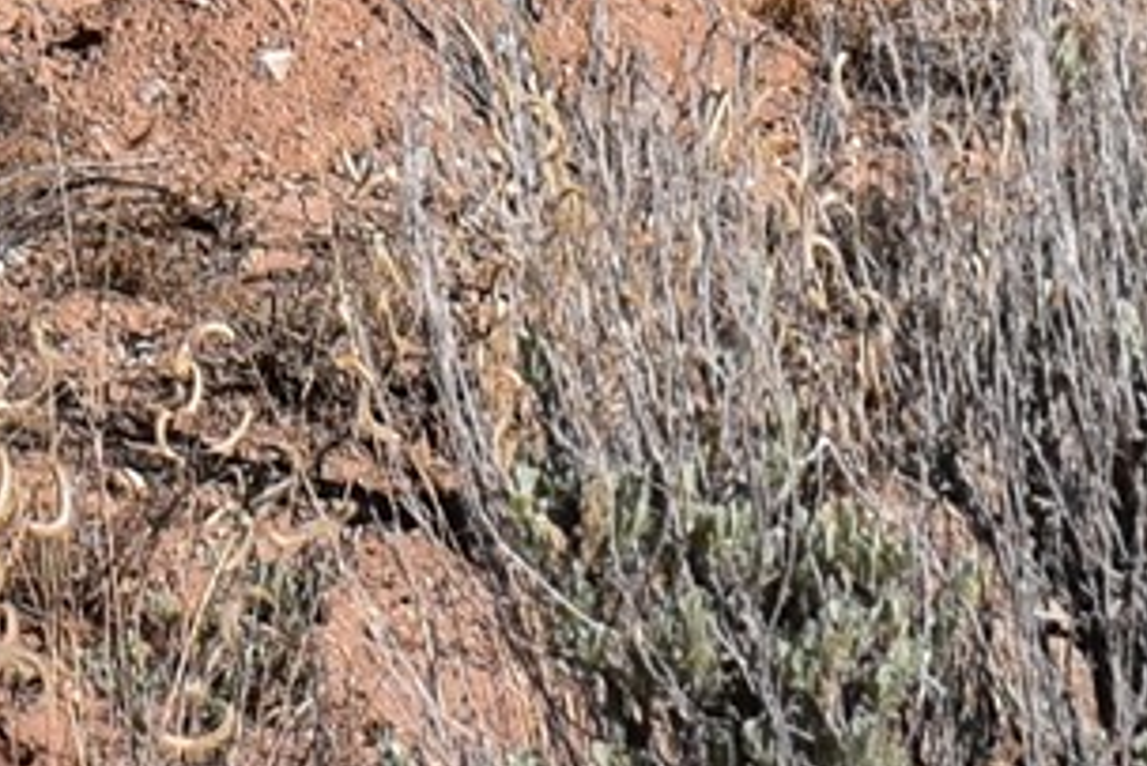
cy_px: -1911
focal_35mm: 268
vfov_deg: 4.8
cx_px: -902
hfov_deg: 7.5
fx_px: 8529
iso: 280
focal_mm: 25
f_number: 11
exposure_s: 1/500
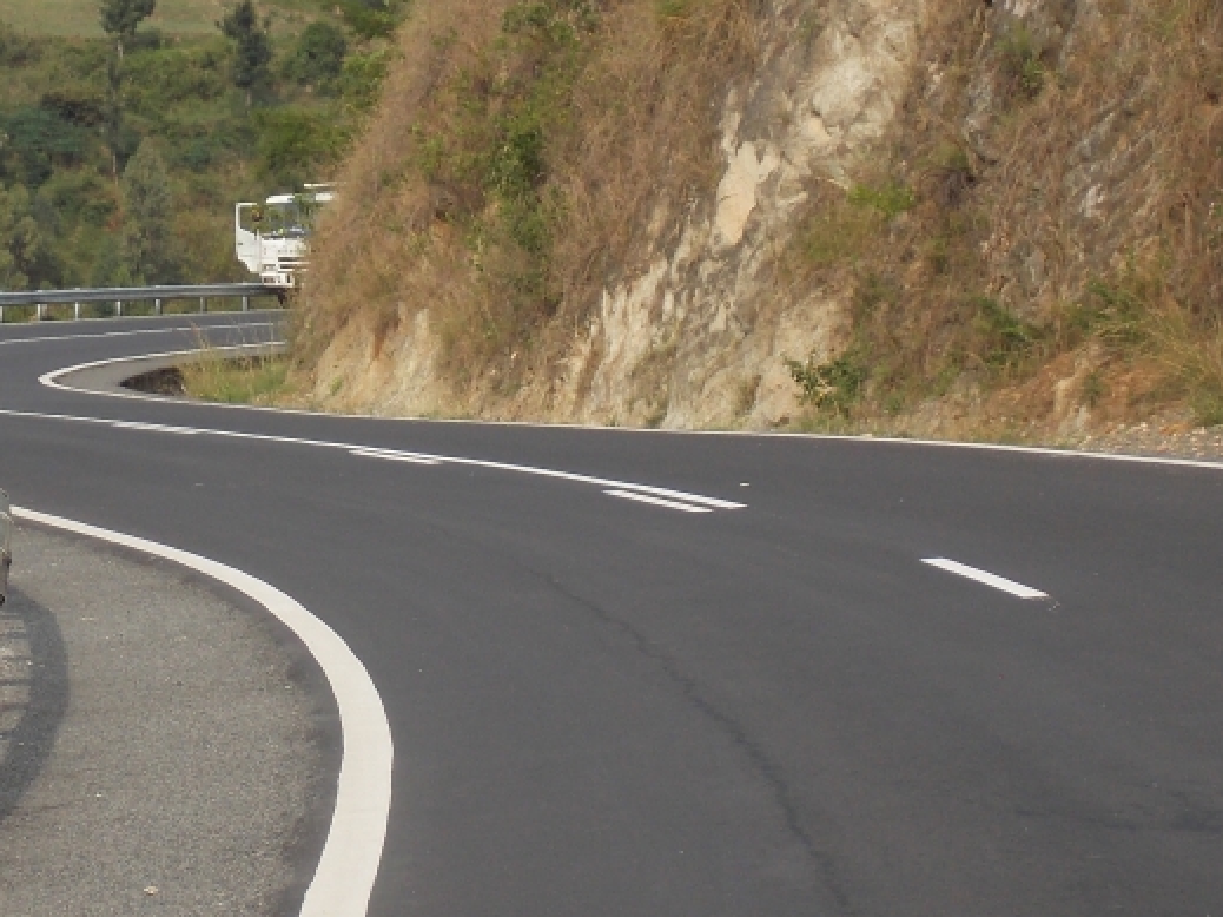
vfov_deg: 8.3
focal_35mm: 179
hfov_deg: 11.0
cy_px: 512
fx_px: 6323
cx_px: 419
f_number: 4.4
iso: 80
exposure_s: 1/250
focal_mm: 15.3
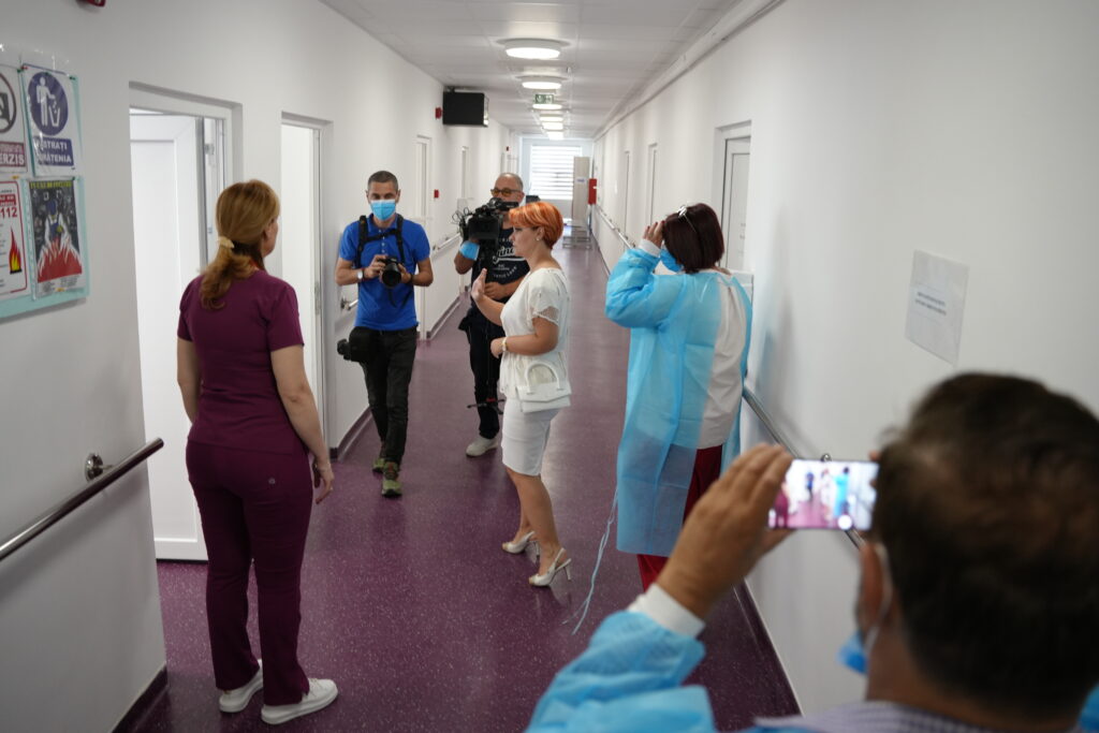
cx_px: 550
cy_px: 366
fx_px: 855
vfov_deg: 46.4
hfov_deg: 65.5
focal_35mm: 28
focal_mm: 28
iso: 2000
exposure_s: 1/200
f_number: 3.5
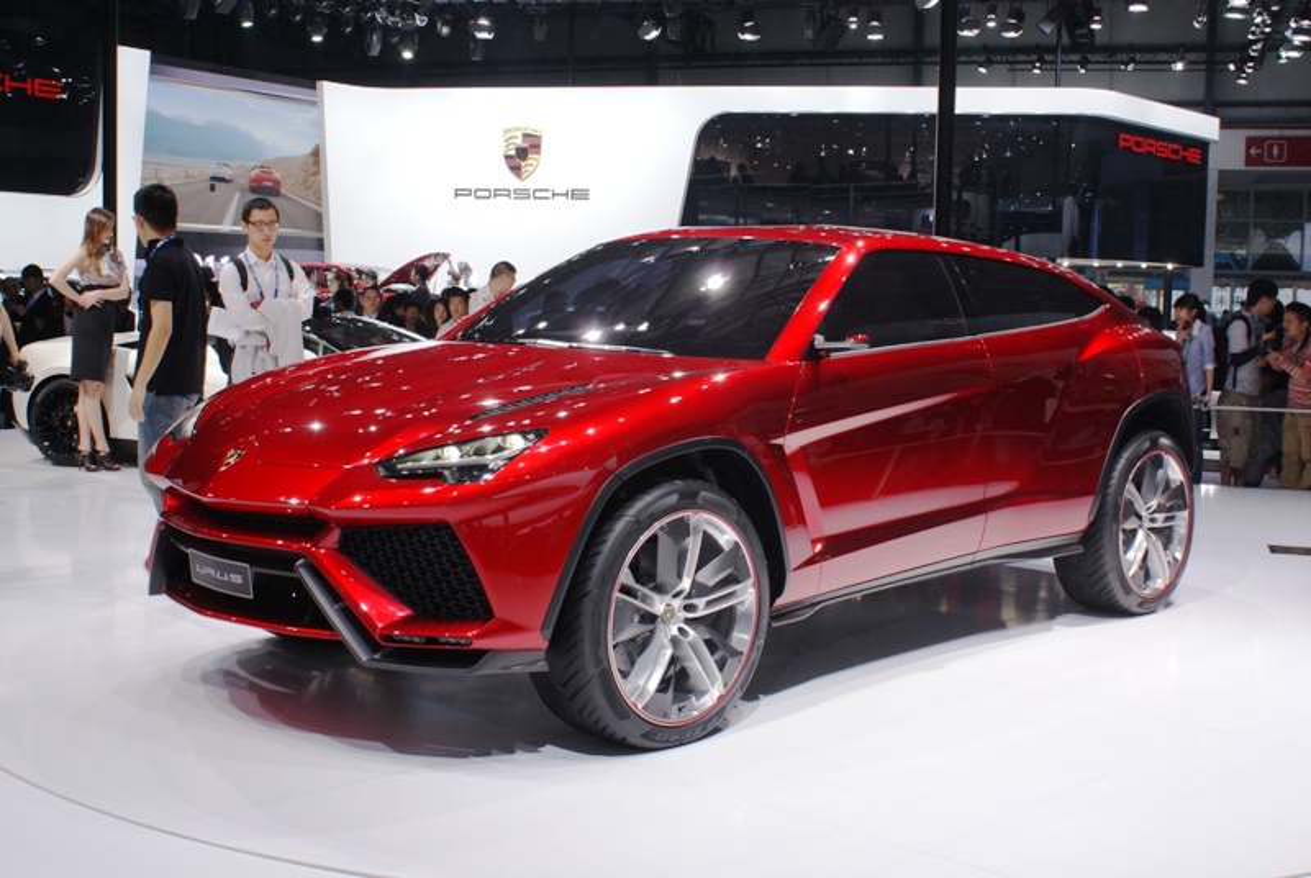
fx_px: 1532
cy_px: 439
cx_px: 656
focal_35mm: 42
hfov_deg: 46.3
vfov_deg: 32.0
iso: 400
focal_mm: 28
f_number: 9
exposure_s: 1/80
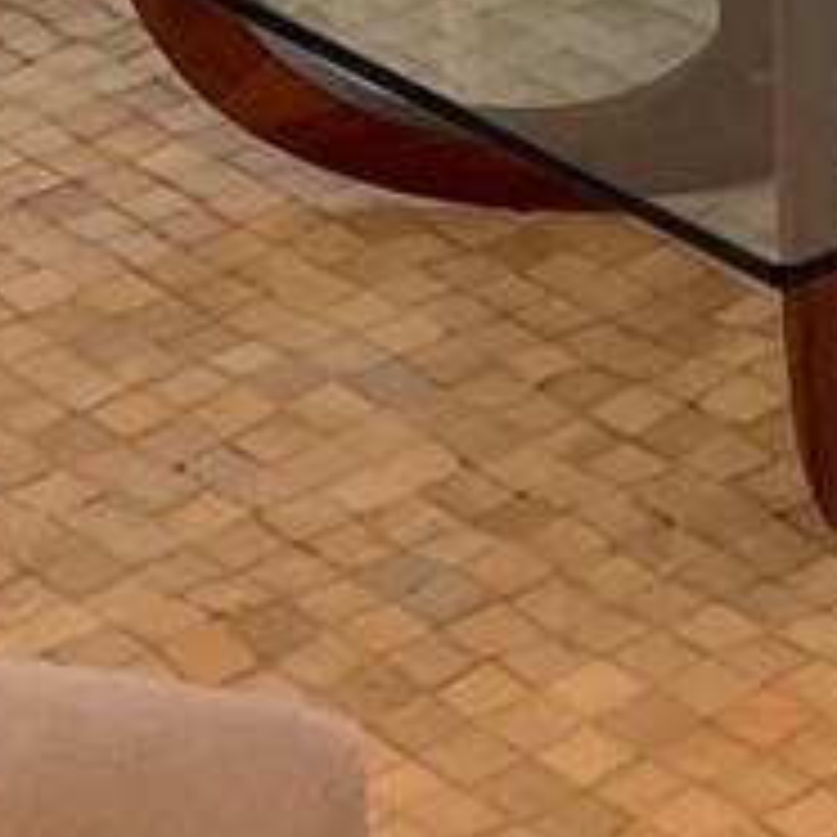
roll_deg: +1.6
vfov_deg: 8.0
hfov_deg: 8.8
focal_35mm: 198
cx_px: 724
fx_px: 5417
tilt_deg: -10.0
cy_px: -1386
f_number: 1.6
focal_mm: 5.1
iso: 125
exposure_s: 1/120
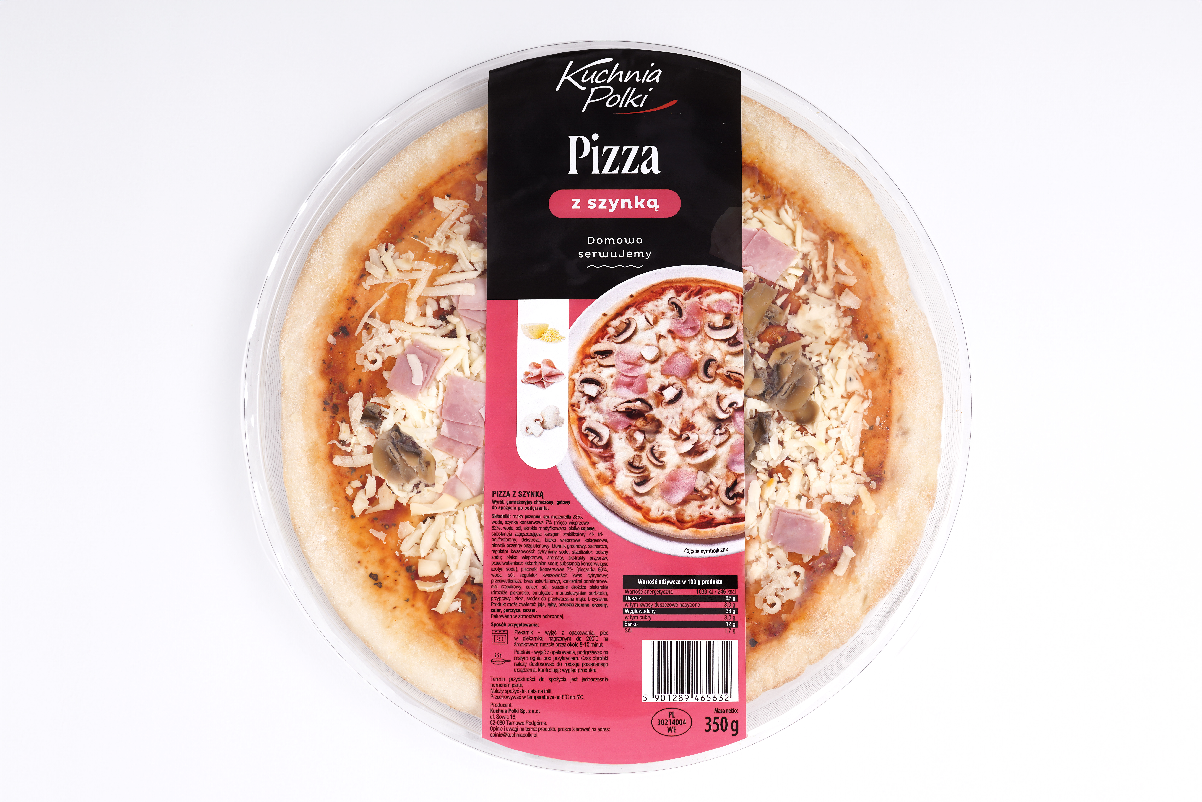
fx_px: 1670
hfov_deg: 39.6
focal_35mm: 50
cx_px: 601
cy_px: 401
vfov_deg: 27.0
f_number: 8
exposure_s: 1/125
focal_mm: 50
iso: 100
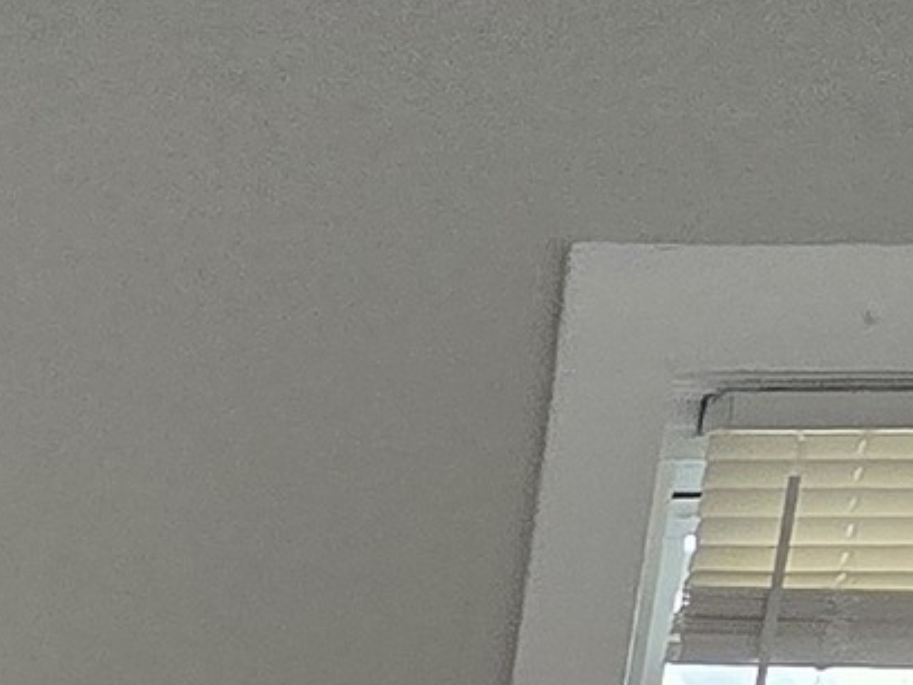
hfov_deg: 16.2
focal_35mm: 98
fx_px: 2585
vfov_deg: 11.9
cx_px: -819
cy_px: 1686
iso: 160
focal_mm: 2.2
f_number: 2.2
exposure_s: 1/60
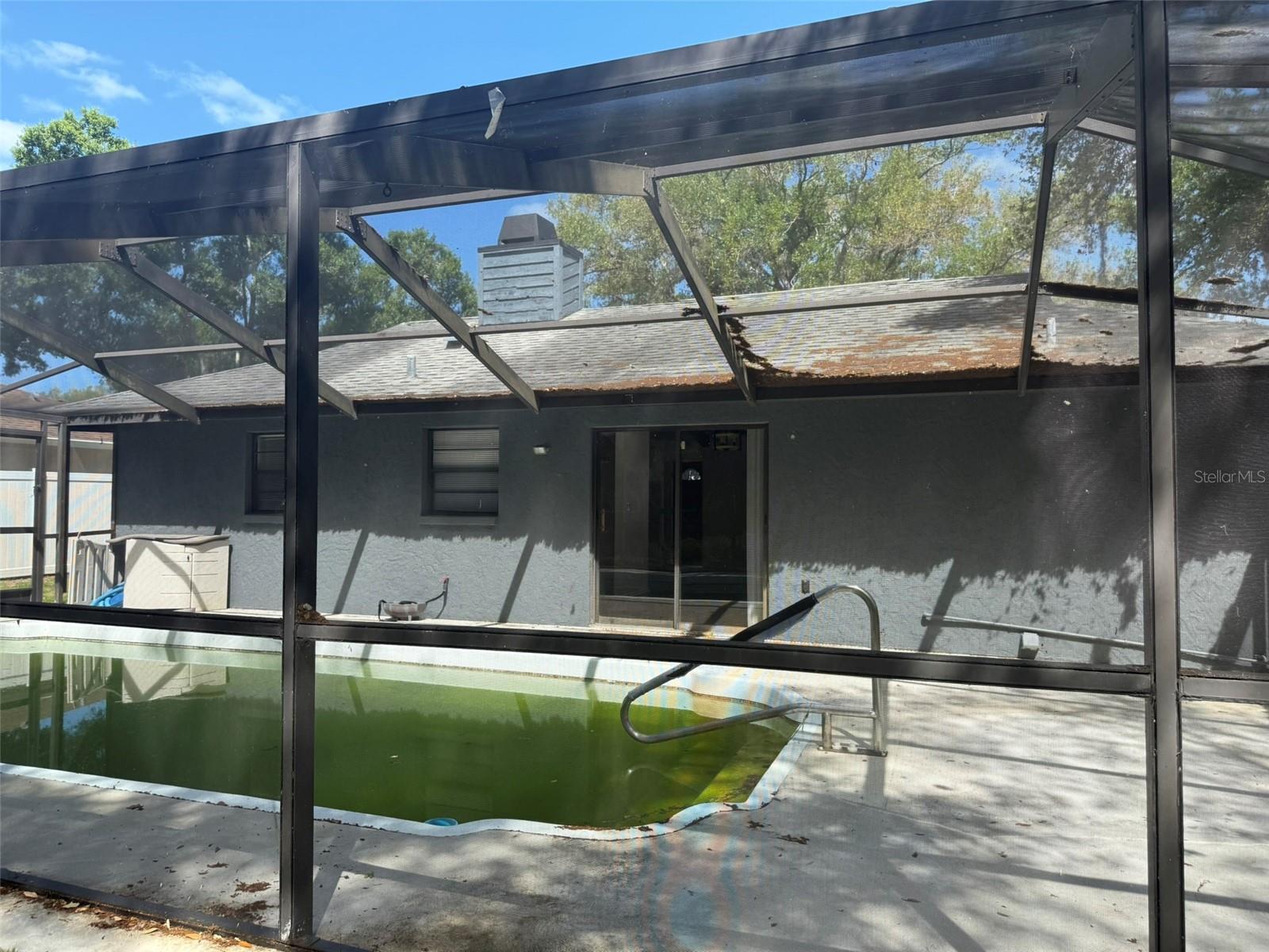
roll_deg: -0.2
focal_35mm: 24
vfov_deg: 56.8
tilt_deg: +2.5
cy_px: 476
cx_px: 634
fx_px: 880
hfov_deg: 71.6
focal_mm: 6.76
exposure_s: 1/1385
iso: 80
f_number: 1.78
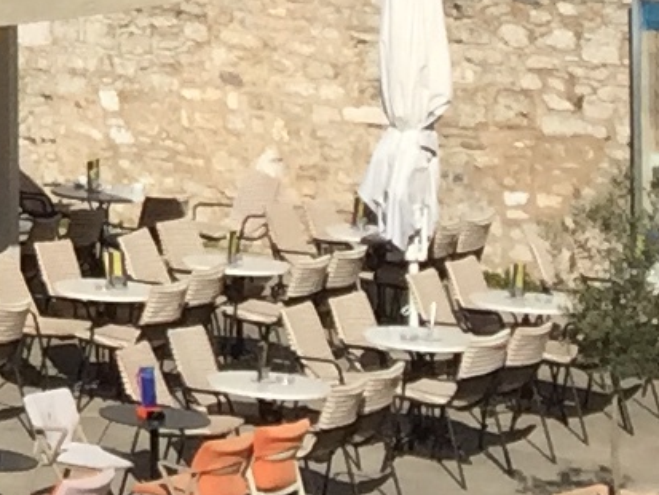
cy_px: -636
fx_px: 4361
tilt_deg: +2.1
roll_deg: -0.1
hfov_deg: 7.8
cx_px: -1135
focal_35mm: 229
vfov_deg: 6.2
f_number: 2.2
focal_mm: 4.15
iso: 32
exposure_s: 1/4405
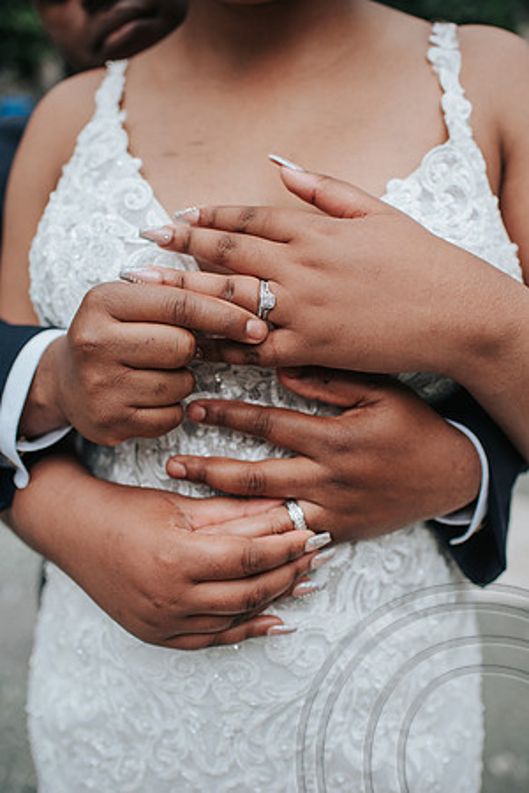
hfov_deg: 37.9
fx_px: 771
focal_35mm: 35
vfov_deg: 54.4
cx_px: 264
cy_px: 396
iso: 1000
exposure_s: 1/1250
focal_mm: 35
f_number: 2.8
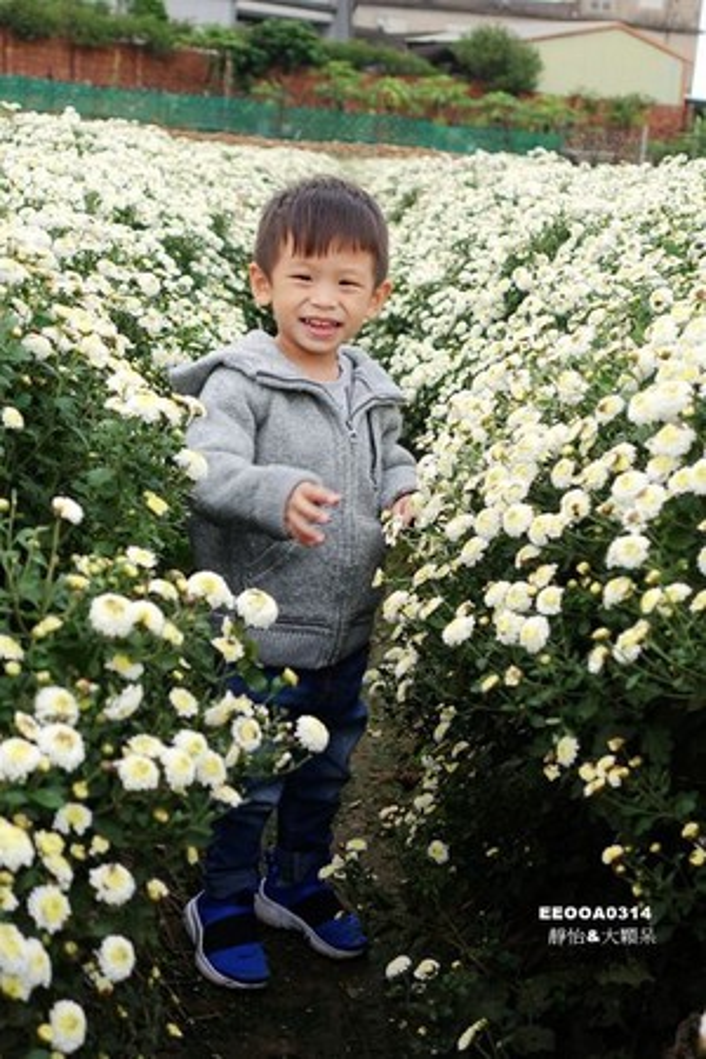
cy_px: 530
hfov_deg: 25.1
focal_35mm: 54
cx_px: 353
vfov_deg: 36.9
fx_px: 1588
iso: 125
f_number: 2.8
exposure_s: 1/100
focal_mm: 19.67
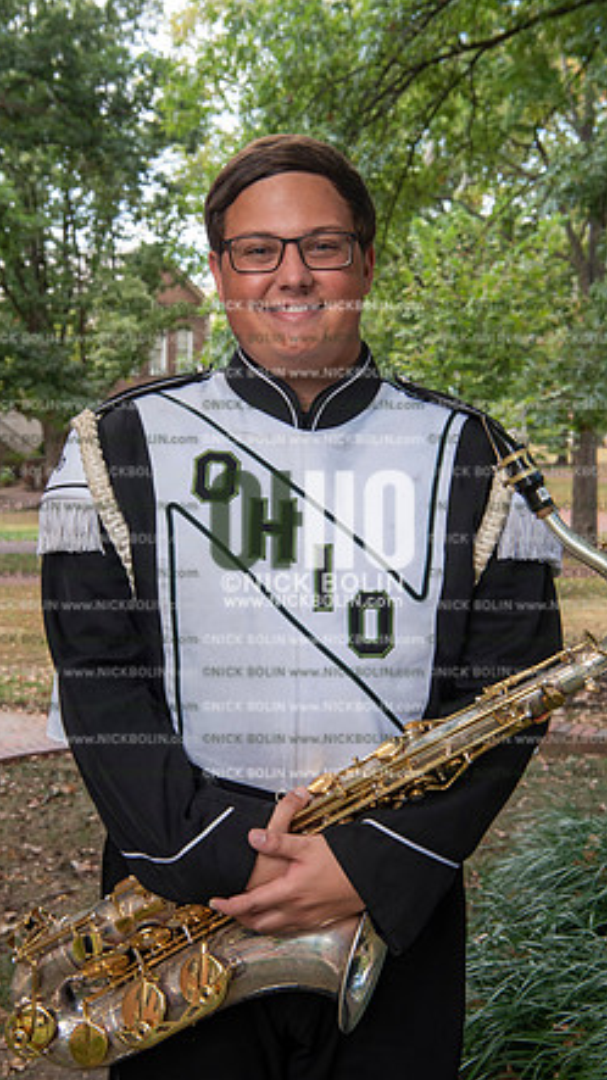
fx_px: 1403
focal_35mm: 49
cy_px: 539
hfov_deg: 24.4
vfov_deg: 42.1
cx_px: 312
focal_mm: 46
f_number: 8
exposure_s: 1/100
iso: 500
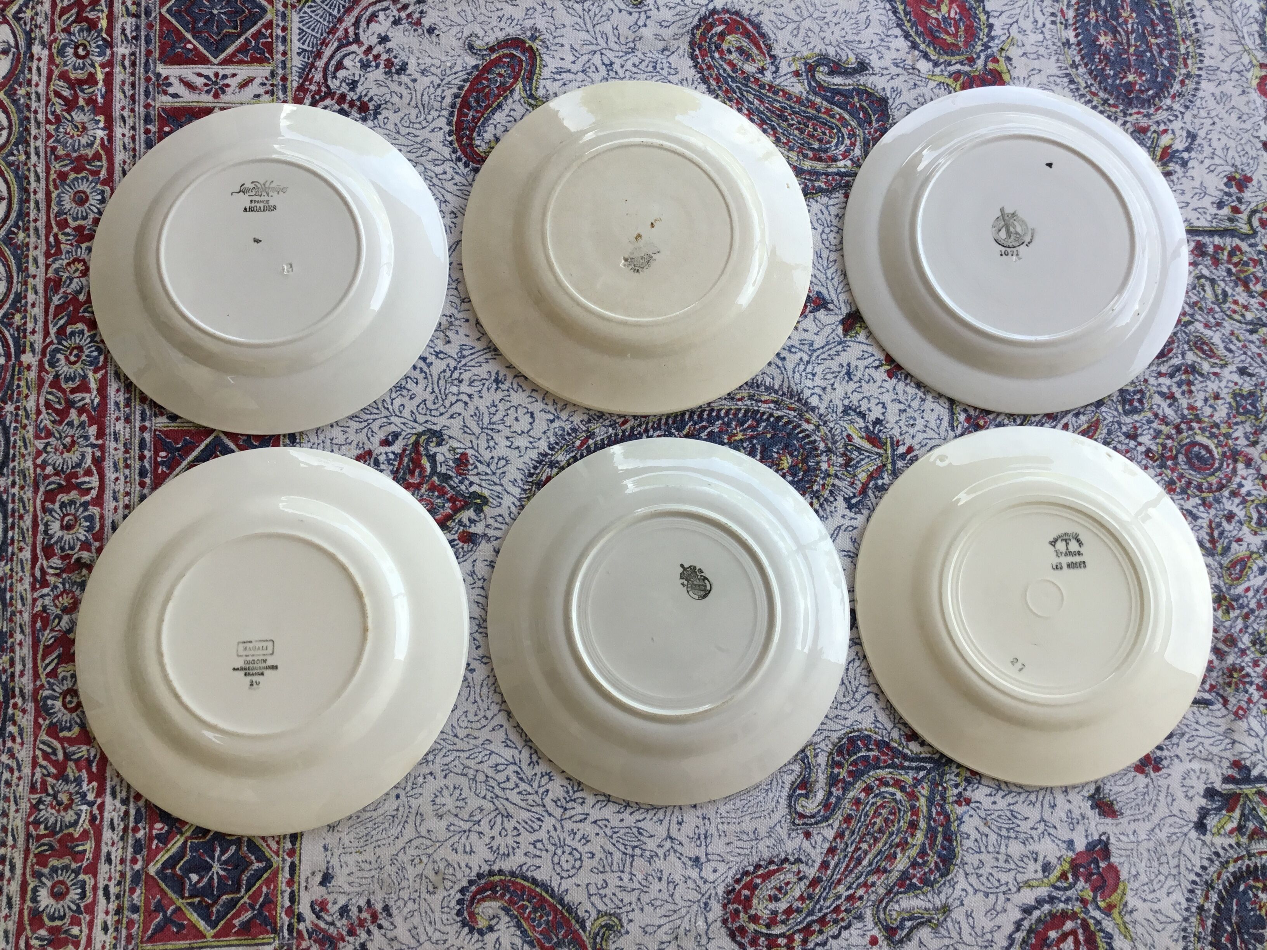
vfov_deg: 45.4
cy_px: 475
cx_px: 634
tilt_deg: -78.8
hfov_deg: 58.4
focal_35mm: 31
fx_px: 1135
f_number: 2.4
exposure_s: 1/114
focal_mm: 3.3
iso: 25
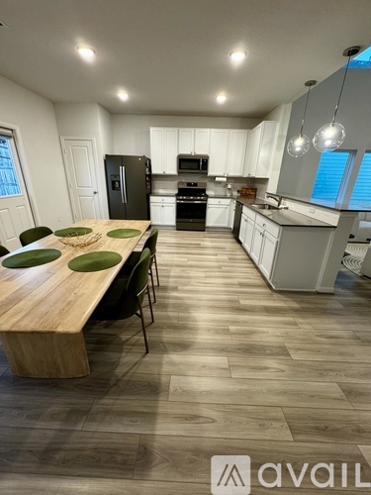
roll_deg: -1.0
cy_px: 248
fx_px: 200
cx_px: 186
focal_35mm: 14
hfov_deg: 85.7
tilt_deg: -20.7
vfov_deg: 102.1
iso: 250
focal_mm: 2.22
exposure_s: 1/60
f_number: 2.2
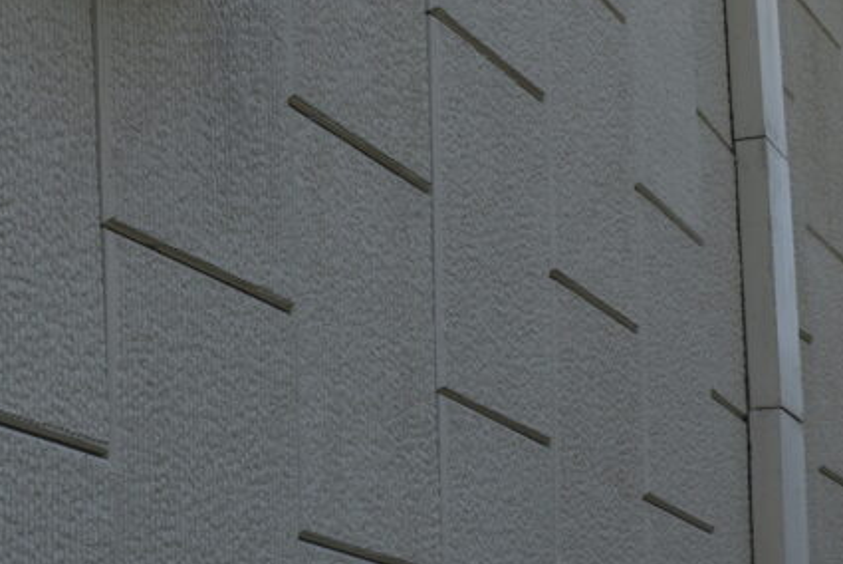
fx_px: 3046
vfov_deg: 10.5
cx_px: 317
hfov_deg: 15.7
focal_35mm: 130
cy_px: 464
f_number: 8
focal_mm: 36
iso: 100
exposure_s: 1/125
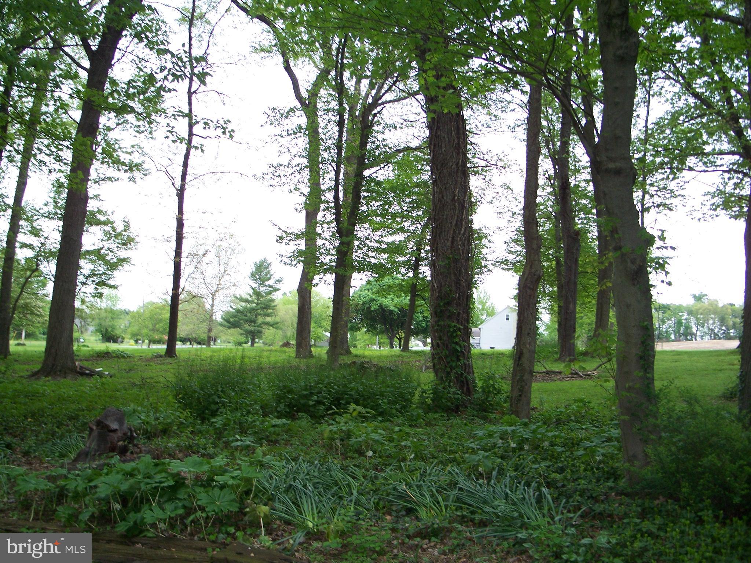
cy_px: 282
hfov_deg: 50.1
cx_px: 376
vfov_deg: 38.7
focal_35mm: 37
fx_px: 803
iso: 125
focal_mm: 7.8
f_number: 2.8
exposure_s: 1/60
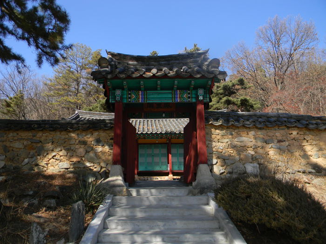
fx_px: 264
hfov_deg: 63.4
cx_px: 163
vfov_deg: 49.7
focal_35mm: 28
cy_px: 122
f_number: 3.5
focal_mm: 5
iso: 80
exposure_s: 1/525
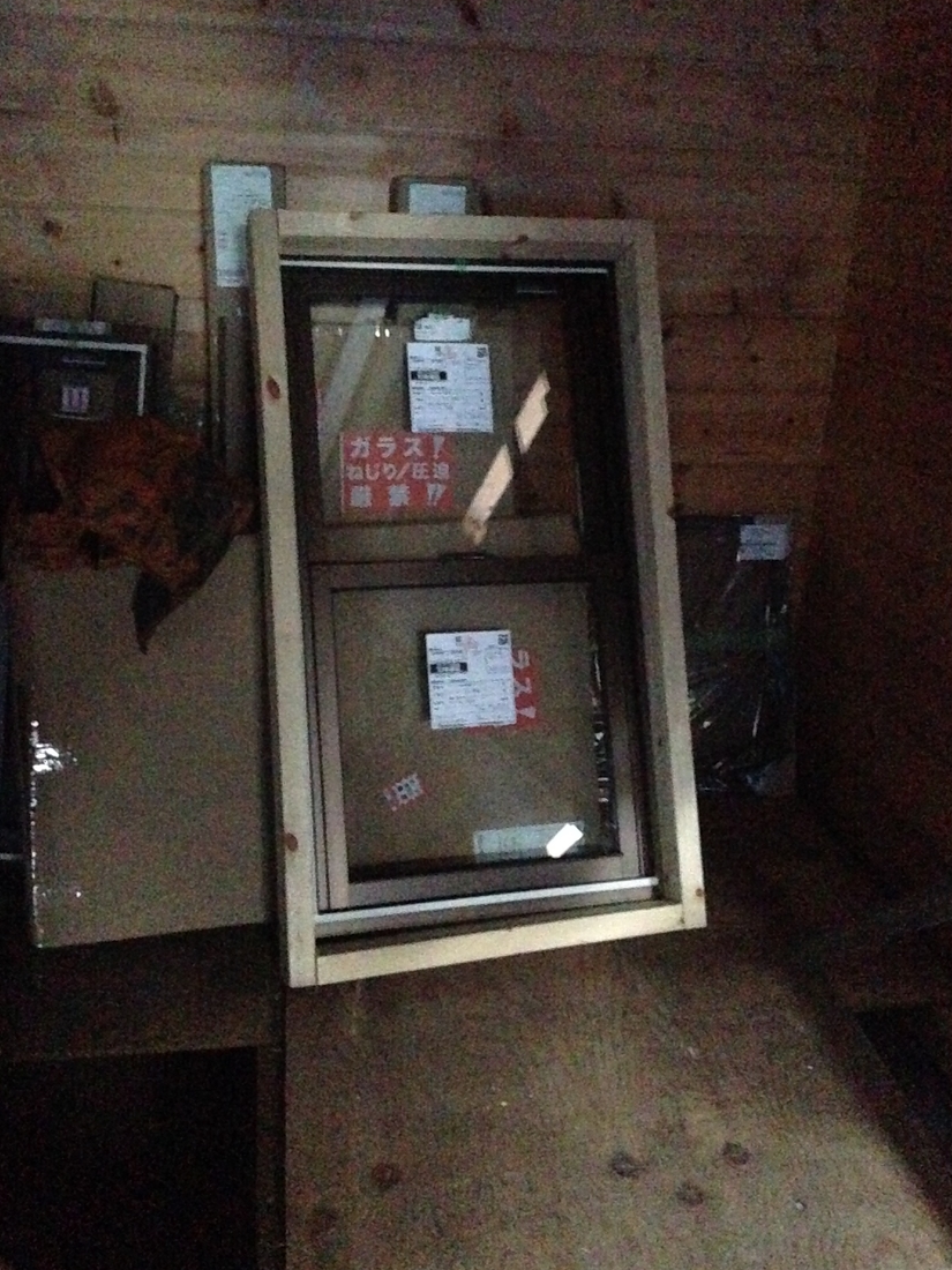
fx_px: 1320
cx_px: 457
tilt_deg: -20.0
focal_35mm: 36
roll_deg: -3.4
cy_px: 595
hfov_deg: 39.7
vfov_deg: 51.3
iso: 3200
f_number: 2.4
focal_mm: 4.12
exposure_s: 1/15
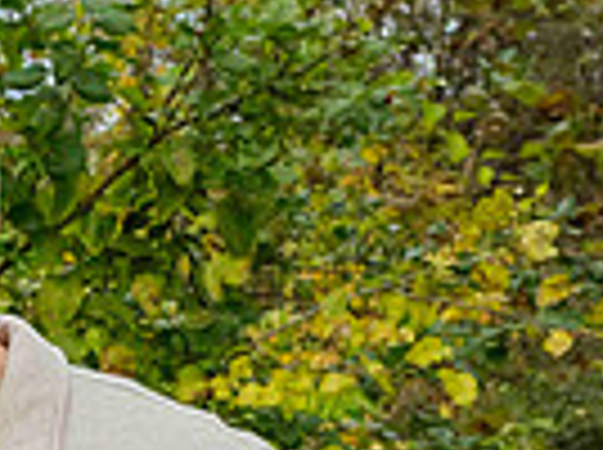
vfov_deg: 12.0
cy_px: 571
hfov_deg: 14.9
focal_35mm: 120
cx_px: -390
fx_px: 2087
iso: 400
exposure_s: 1/640
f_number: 5.6
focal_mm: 24
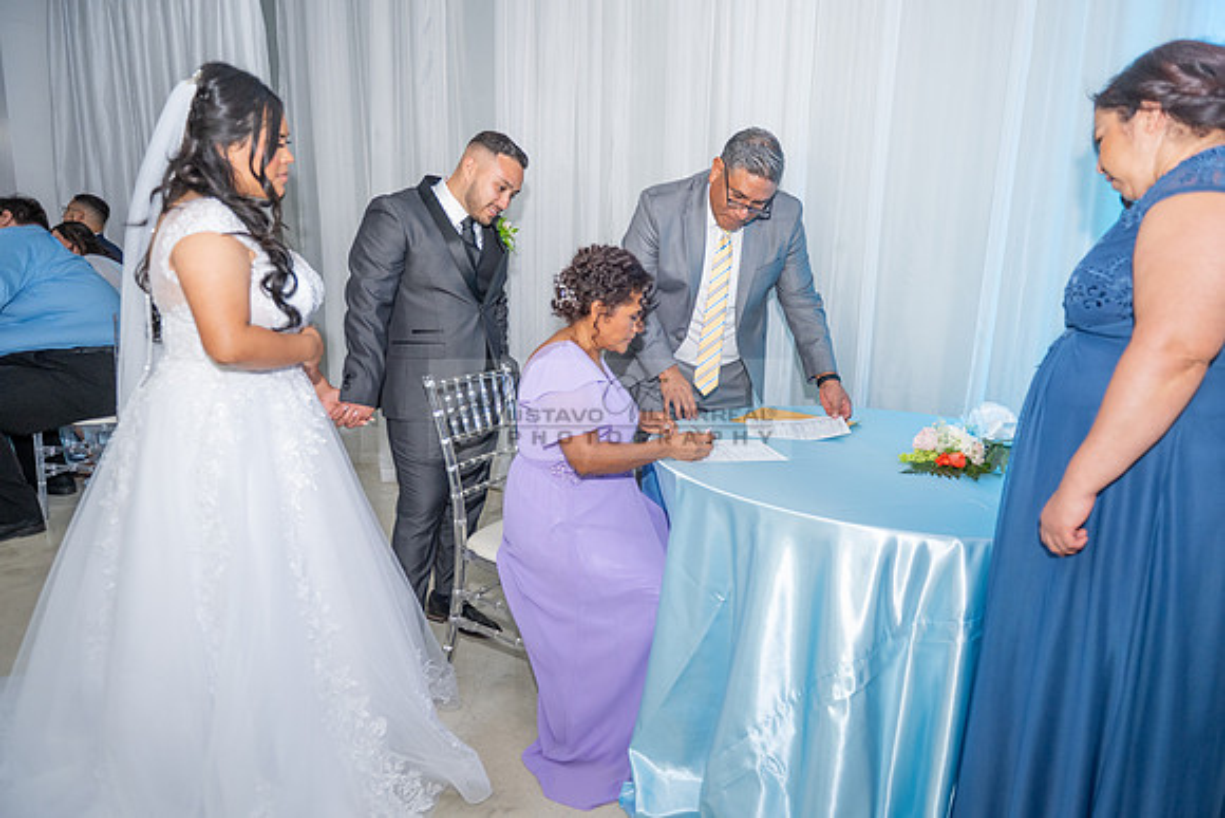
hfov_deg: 73.7
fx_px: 817
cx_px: 612
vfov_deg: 53.2
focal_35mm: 24
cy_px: 409
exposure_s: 1/160
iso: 1000
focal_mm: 24
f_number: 3.2
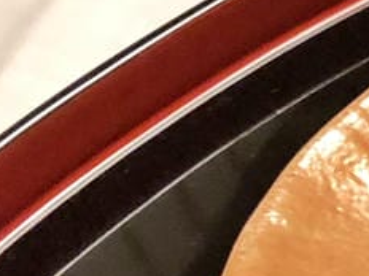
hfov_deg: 10.8
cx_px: 945
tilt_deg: -50.8
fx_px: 1599
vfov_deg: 9.8
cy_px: 325
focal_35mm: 150
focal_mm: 3.99
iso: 80
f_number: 1.8
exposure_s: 1/15
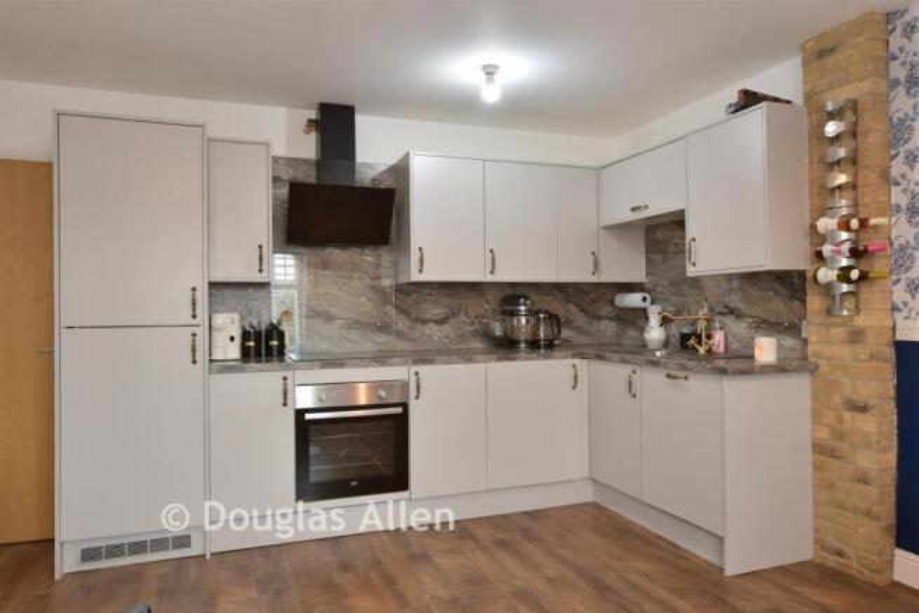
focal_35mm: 25
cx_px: 460
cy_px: 306
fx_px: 638
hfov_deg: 71.5
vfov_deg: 51.3
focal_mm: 17
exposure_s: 1/1.6
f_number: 8
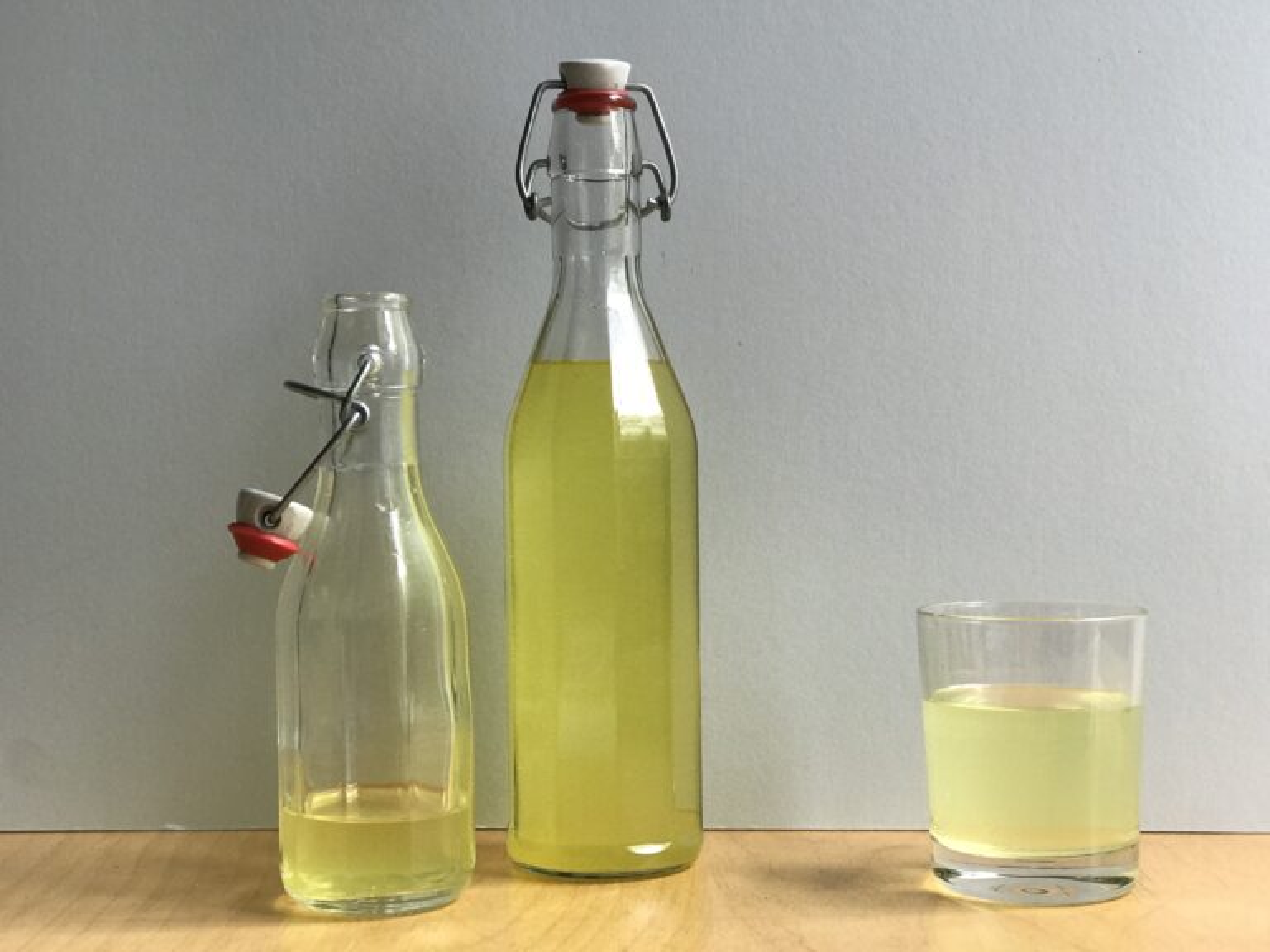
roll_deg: -0.5
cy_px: 476
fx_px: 2091
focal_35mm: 57
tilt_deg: -1.9
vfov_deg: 25.7
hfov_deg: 33.8
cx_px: 635
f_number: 2.8
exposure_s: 1/50
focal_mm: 6.6
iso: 32
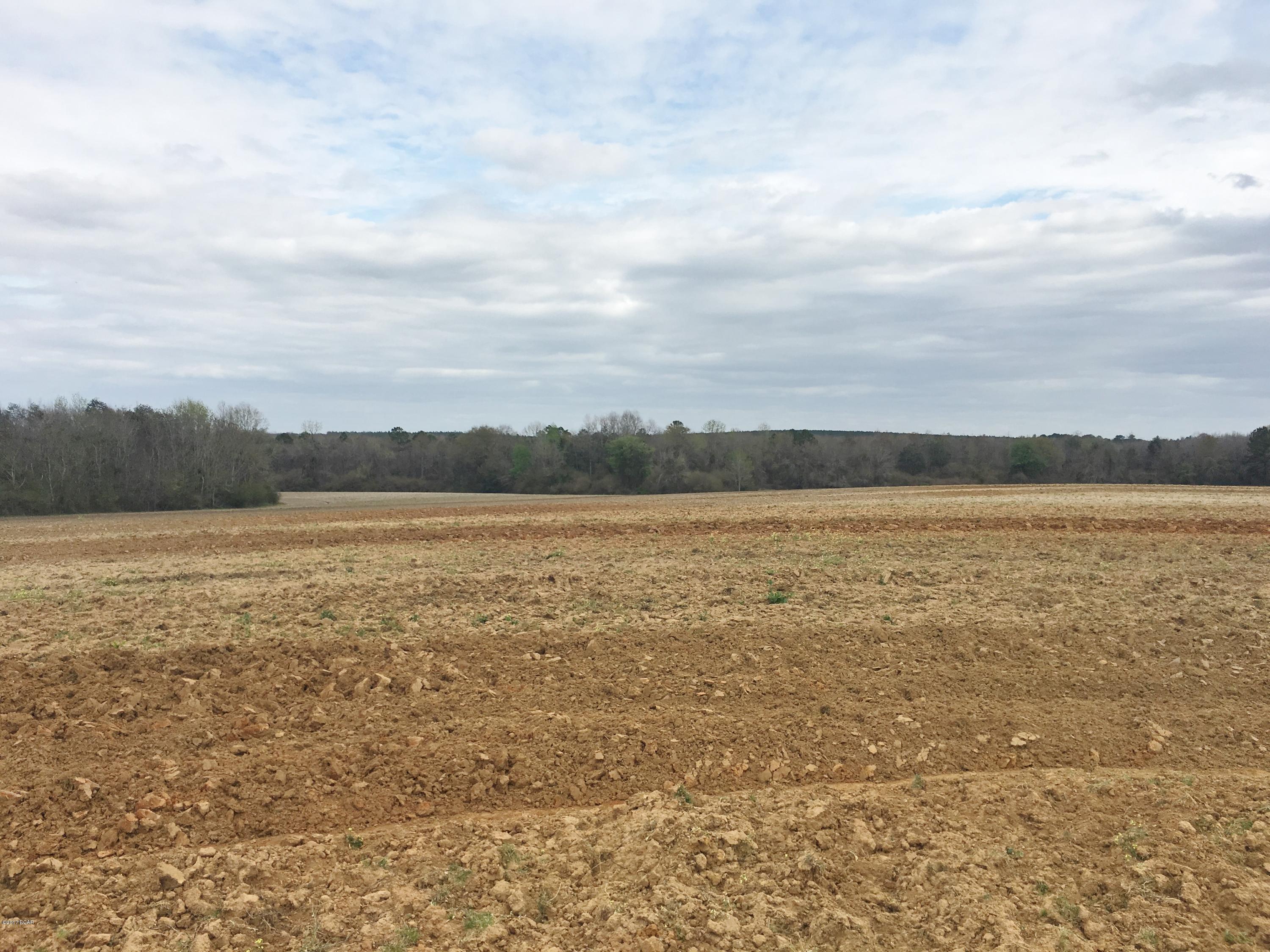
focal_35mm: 29
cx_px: 635
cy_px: 476
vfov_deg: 48.2
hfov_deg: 61.7
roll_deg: -1.1
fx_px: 1064
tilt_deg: -2.4
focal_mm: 4.15
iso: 25
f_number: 2.2
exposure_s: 1/1451
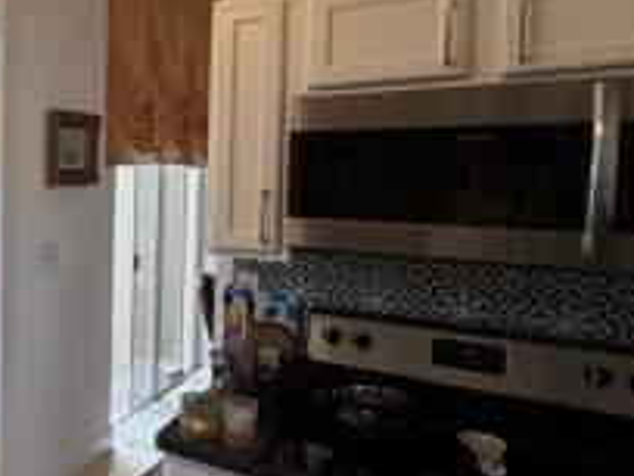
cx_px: -40
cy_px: 202
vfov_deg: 42.8
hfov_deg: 44.3
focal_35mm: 33
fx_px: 604
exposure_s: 1/120
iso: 64
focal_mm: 2.22
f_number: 2.2
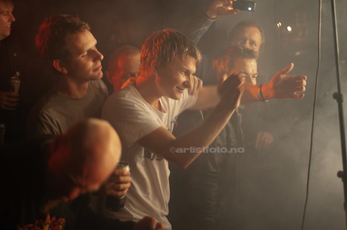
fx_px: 722
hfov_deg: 27.0
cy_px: 115
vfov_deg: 18.1
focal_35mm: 75
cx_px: 174
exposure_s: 1/60
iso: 640
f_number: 1.8
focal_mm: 50
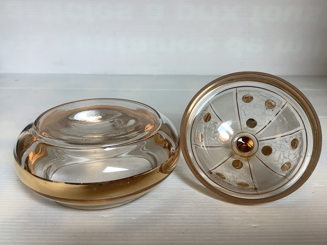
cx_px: 164
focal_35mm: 31
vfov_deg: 45.4
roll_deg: -0.1
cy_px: 122
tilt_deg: -23.4
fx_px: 293
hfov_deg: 58.4
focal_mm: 3.3
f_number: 2.4
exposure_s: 1/50
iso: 50
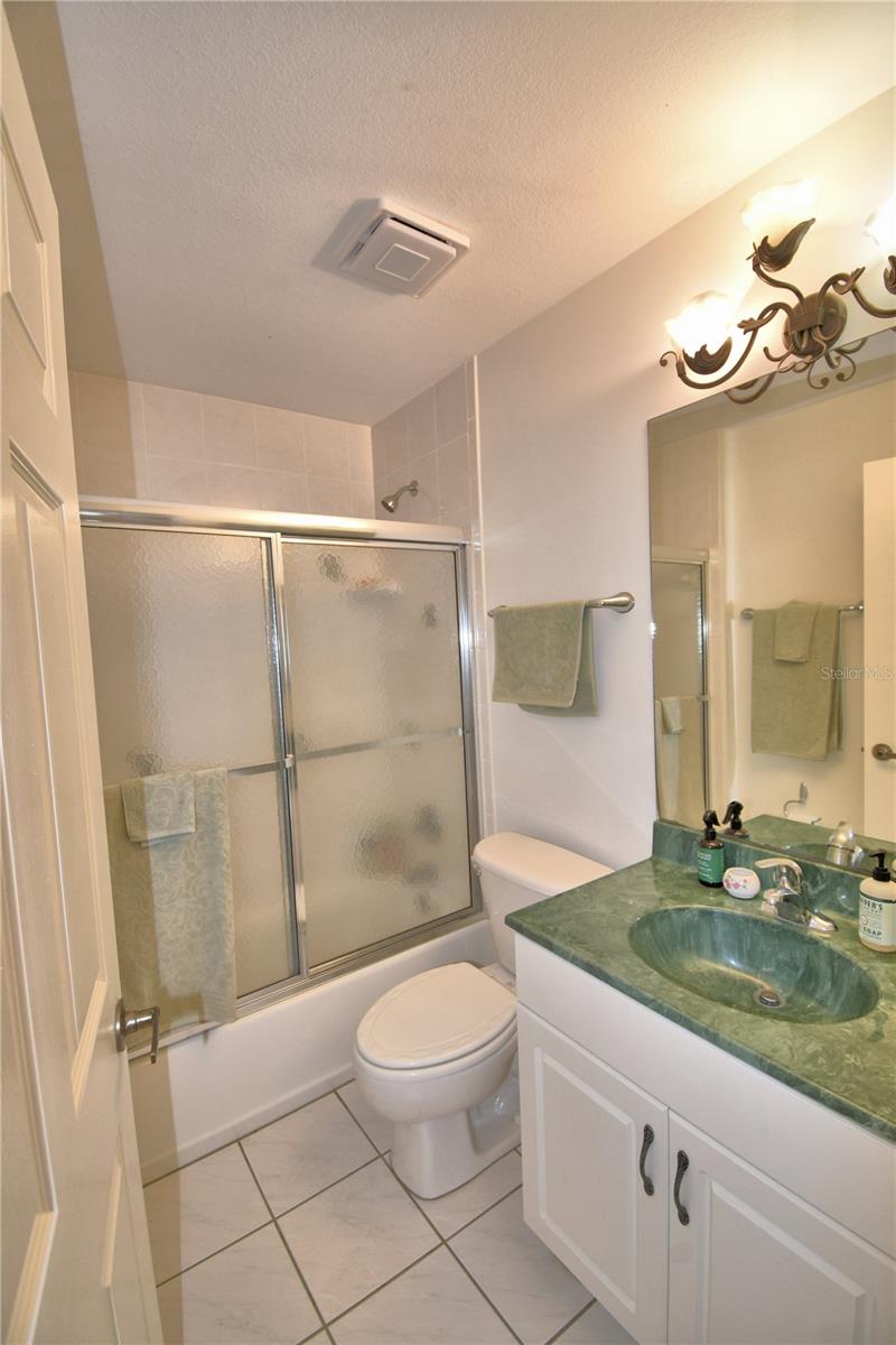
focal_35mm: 15
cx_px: 448
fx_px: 560
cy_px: 672
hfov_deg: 77.3
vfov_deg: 100.4
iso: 200
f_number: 4.5
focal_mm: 10
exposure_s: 1/50
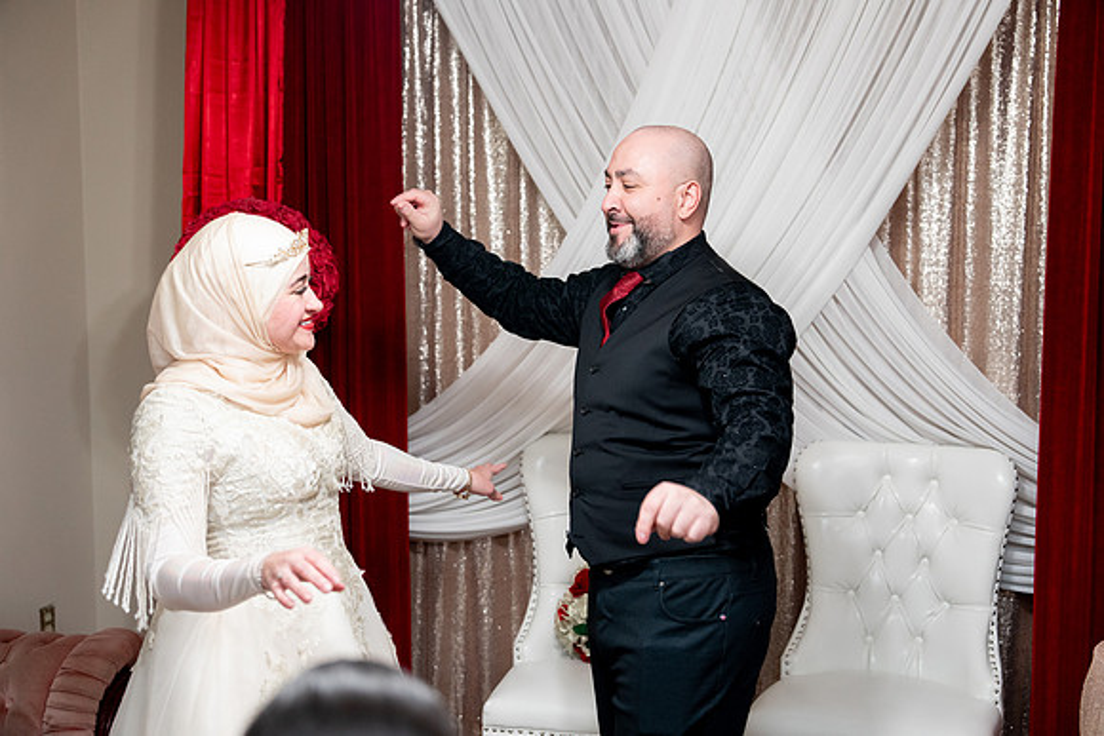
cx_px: 552
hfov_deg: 43.6
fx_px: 1380
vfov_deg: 29.9
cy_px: 368
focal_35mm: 45
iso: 2500
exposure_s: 1/160
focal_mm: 45
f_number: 2.8
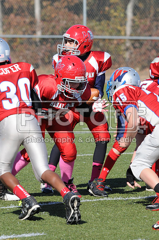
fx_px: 2990
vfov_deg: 4.6
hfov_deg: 3.0
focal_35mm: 450
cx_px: 80
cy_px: 120
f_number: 8
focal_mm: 300
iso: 200
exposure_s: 1/500
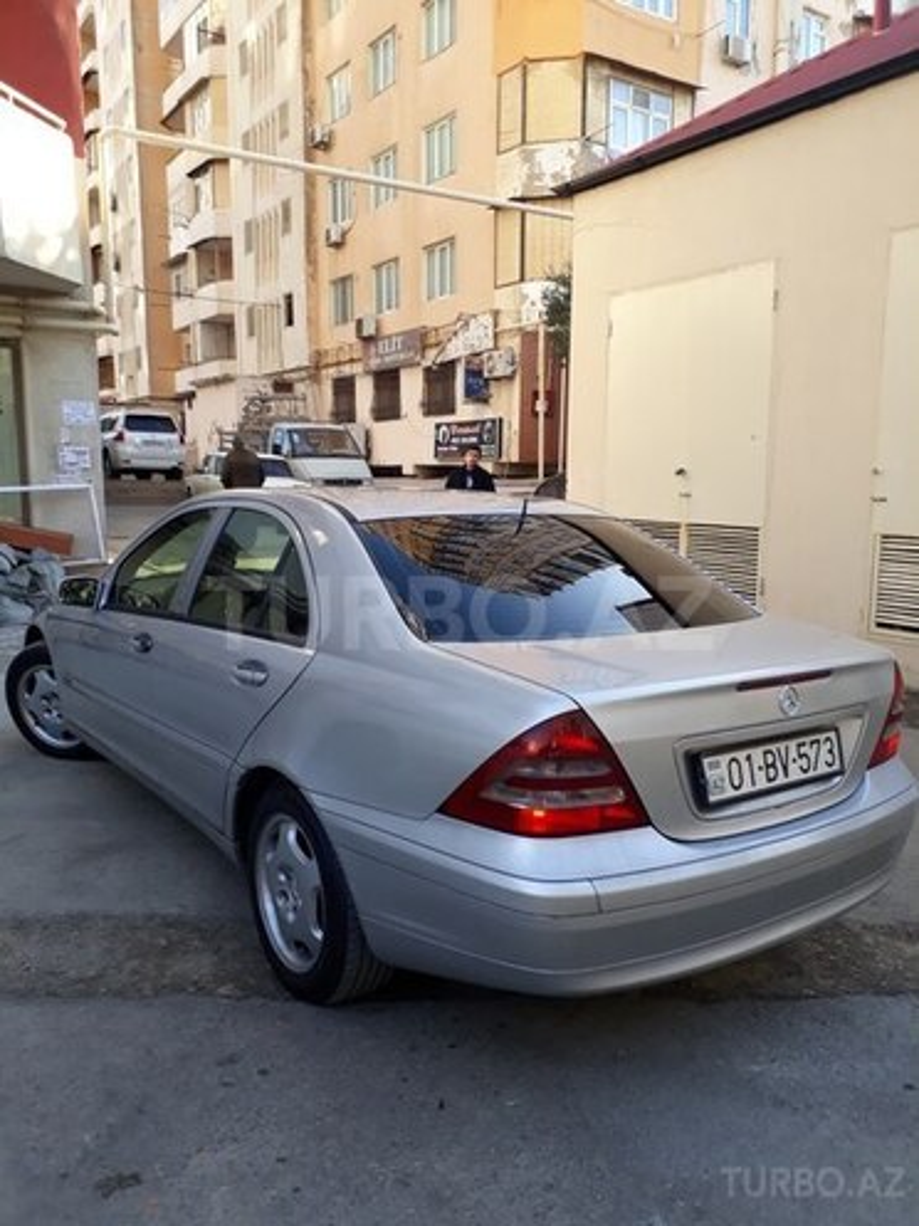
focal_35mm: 27
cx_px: 460
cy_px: 613
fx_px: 956
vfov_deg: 65.3
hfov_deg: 51.4
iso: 40
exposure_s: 1/170
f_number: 1.9
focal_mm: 3.6
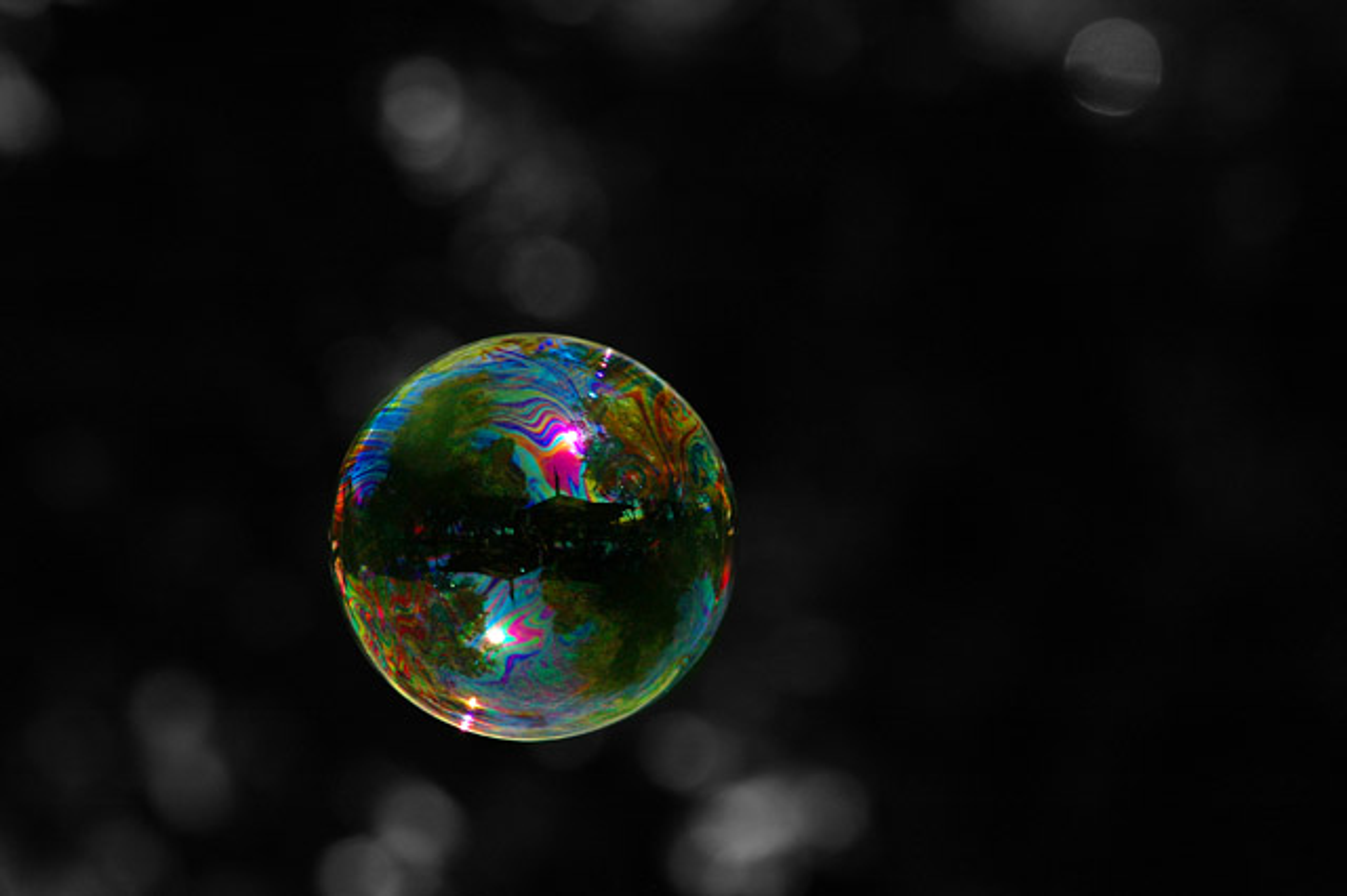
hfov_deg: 6.9
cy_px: 448
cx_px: 674
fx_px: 11219
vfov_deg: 4.6
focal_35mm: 300
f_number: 5.6
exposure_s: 1/500
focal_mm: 200
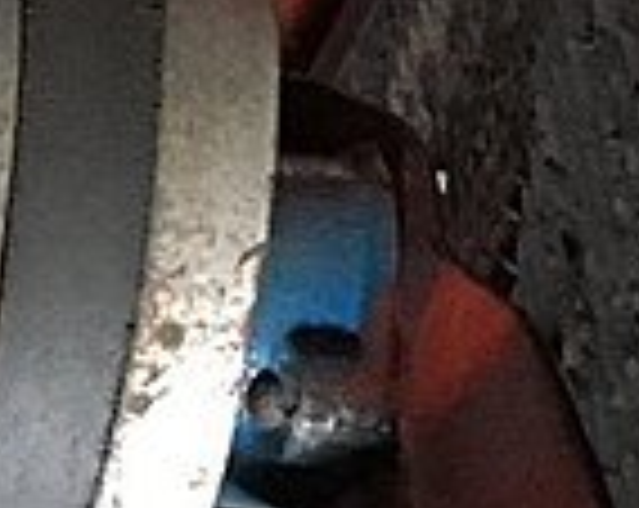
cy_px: 823
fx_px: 4530
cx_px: -1134
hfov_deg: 7.3
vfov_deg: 6.3
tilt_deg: -50.9
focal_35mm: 240
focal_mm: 4.15
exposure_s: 1/17
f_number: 2.2
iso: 250
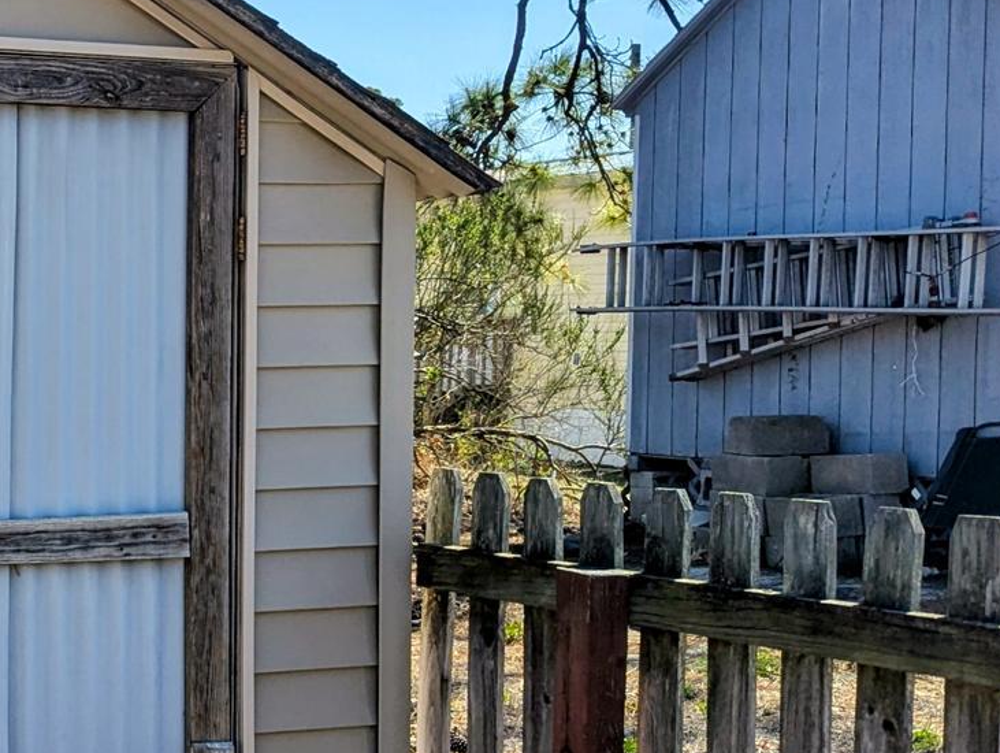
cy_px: 438
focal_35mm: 67
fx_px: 1938
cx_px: -345
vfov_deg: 22.0
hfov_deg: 24.7
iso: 47
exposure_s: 1/2410
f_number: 1.85
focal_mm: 6.81
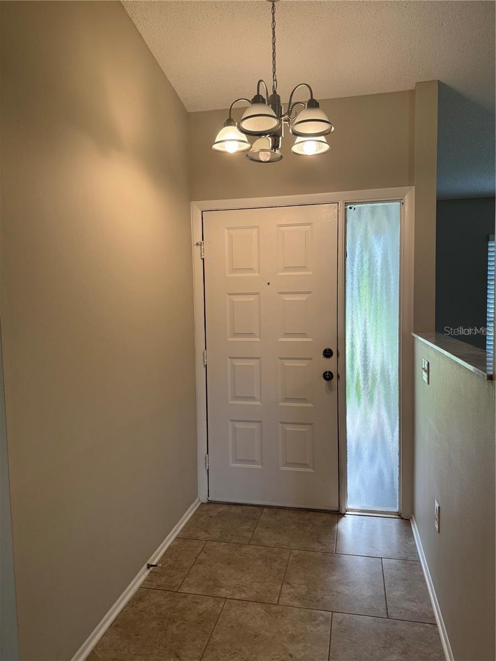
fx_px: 459
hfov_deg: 56.8
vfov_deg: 71.6
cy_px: 330
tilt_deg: -2.2
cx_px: 248
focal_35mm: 24
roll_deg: +2.1
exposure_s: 1/120
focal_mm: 6.76
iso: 160
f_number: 1.78
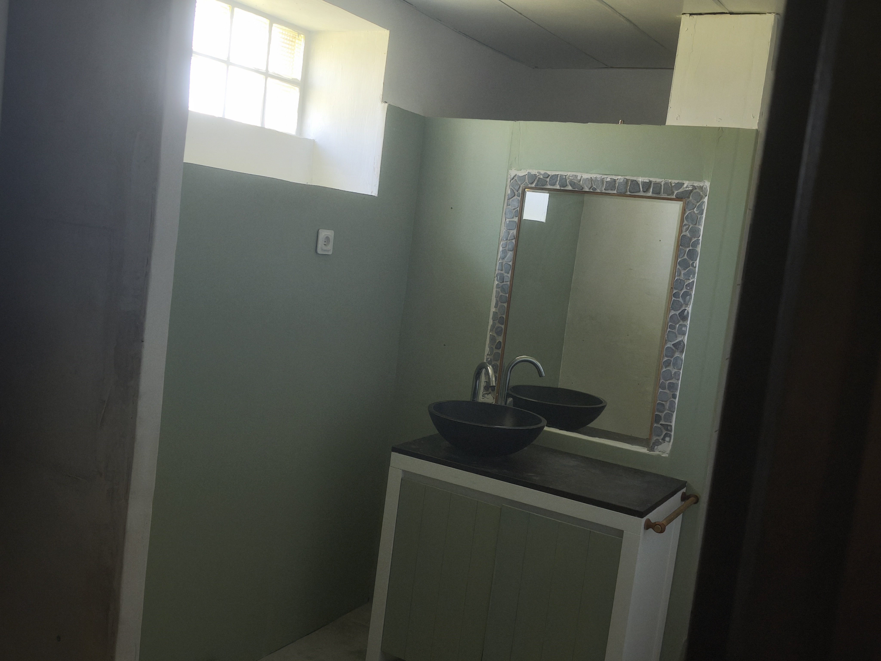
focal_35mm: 35
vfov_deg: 40.7
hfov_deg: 52.6
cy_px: 330
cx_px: 440
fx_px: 891
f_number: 1.6
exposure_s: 1/100
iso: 250
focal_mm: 6.57
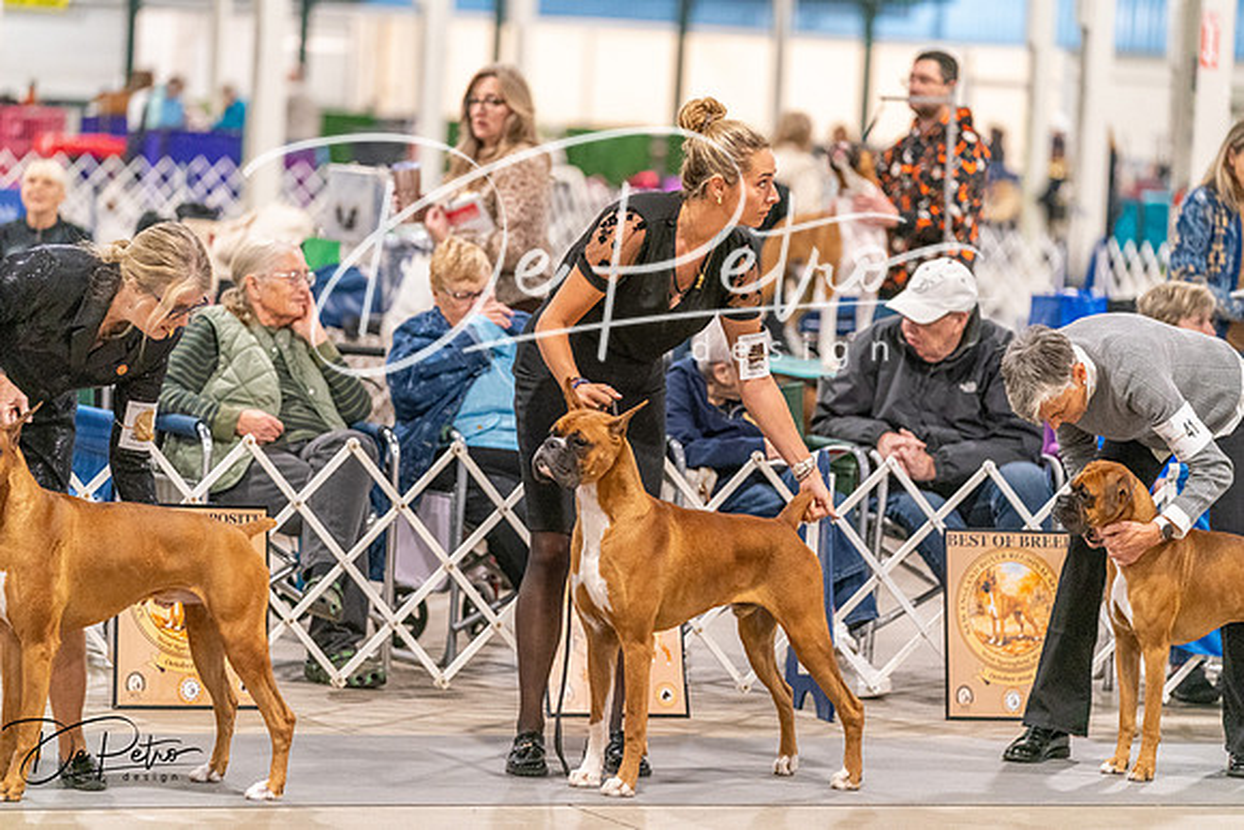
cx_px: 622
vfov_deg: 8.5
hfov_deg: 12.8
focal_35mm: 161
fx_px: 5564
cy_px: 415
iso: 6400
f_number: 3.2
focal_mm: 161
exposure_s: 1/250
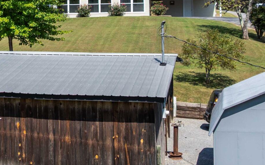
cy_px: 25
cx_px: -3
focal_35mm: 84
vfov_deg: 15.4
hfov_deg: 23.6
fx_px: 607
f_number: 2.8
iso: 100
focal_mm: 12.29
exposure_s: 1/50
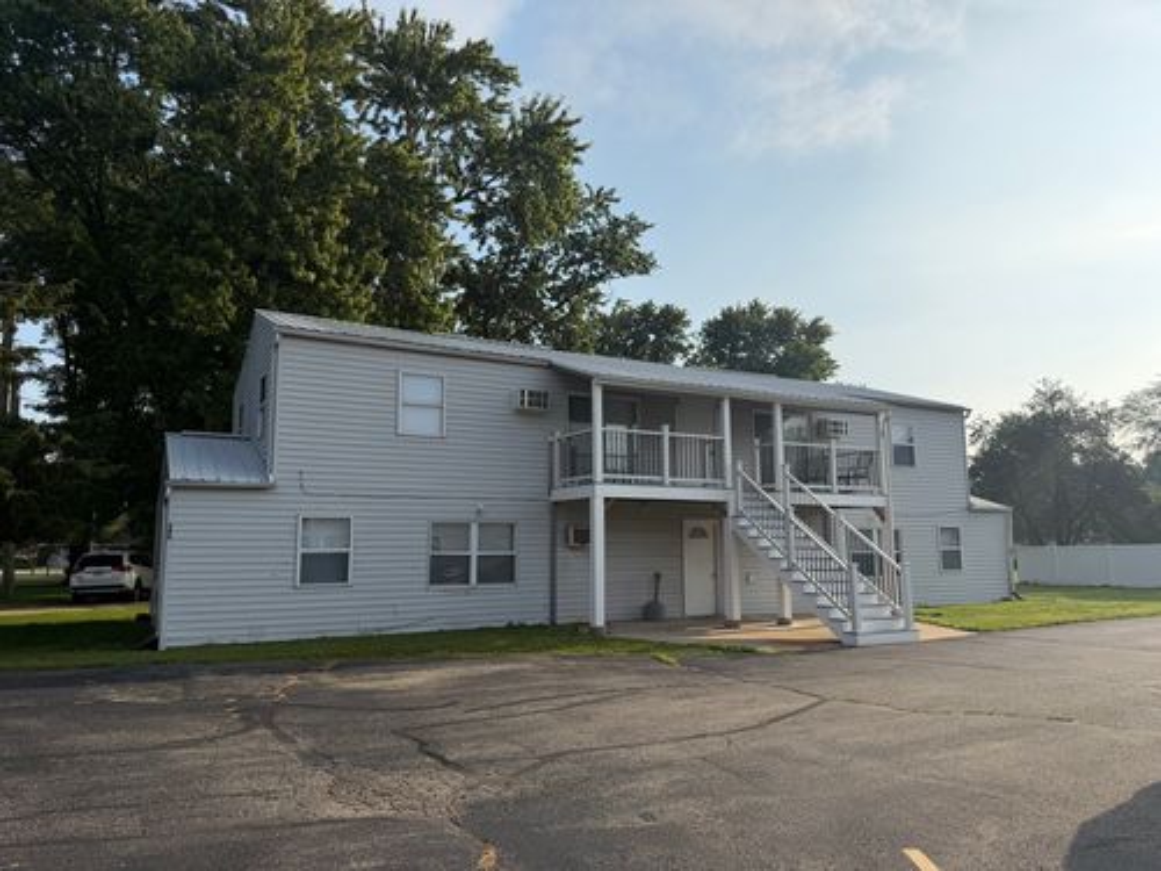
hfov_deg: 71.6
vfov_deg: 56.8
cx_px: 580
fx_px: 805
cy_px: 436
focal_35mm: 24
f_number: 1.78
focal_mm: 6.76
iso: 100
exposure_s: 1/8130
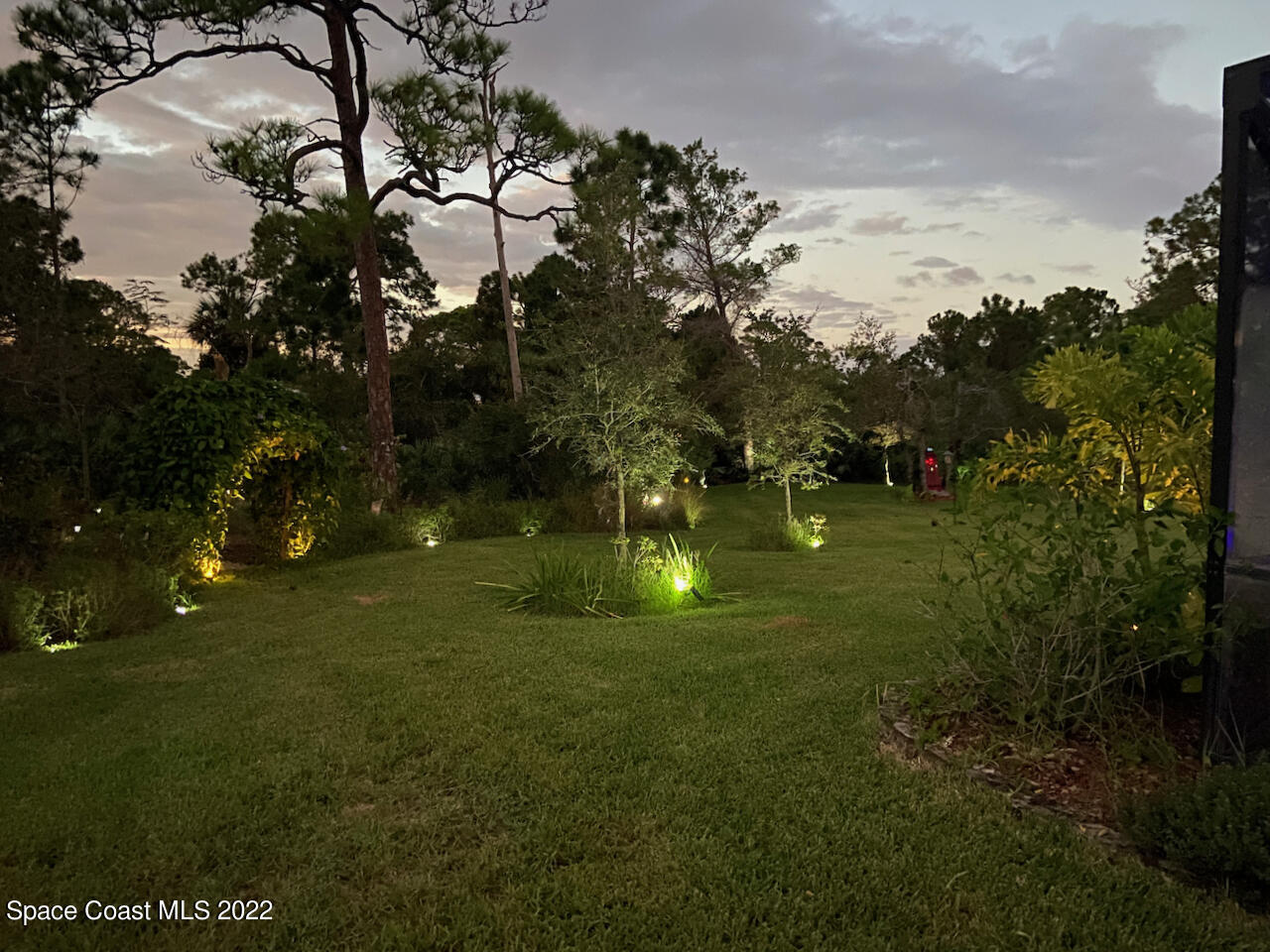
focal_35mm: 26
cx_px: 635
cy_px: 476
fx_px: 954
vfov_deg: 53.1
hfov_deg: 67.3
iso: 800
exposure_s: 1/8
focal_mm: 4.2
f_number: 1.8
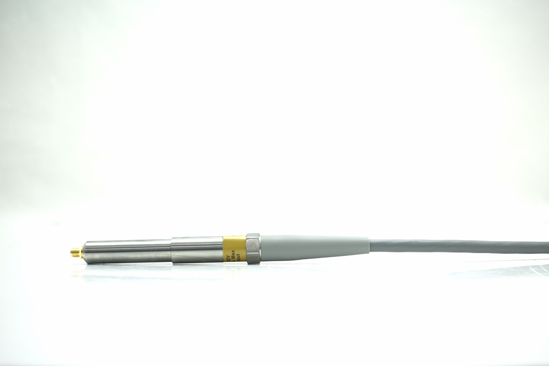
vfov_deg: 19.5
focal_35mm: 70
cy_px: 183
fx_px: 1067
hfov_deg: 28.8
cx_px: 274
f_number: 3.2
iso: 100
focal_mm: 25.7
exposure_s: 1/15
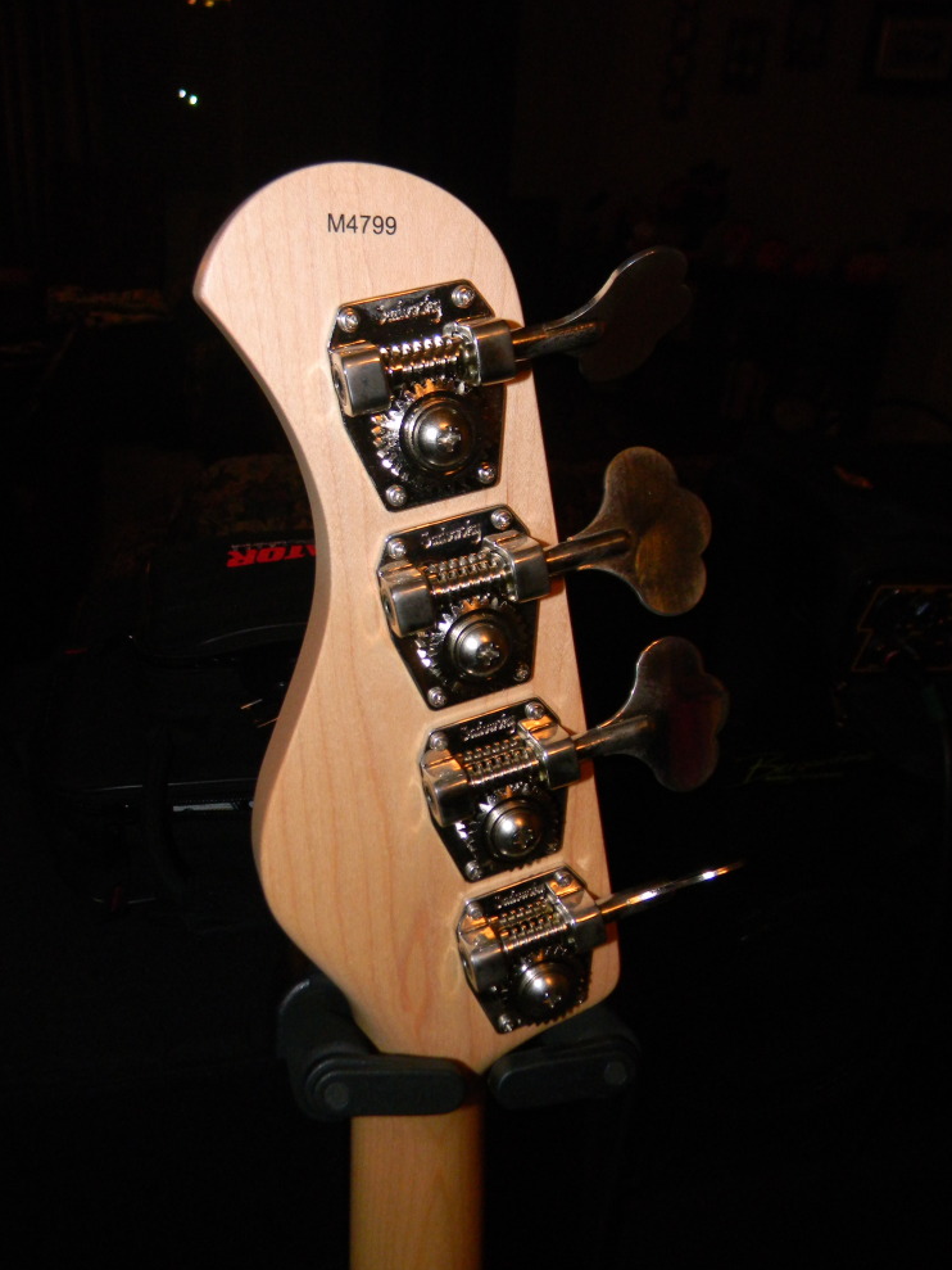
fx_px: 1063
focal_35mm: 29
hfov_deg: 48.2
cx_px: 471
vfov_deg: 61.6
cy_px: 646
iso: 200
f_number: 7
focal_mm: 5
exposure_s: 1/26
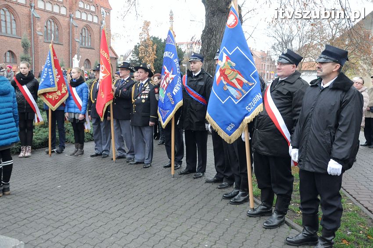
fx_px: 326
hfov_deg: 59.5
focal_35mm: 32
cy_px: 124
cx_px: 186
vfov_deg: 41.6
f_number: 6.3
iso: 1600
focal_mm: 21
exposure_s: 1/160
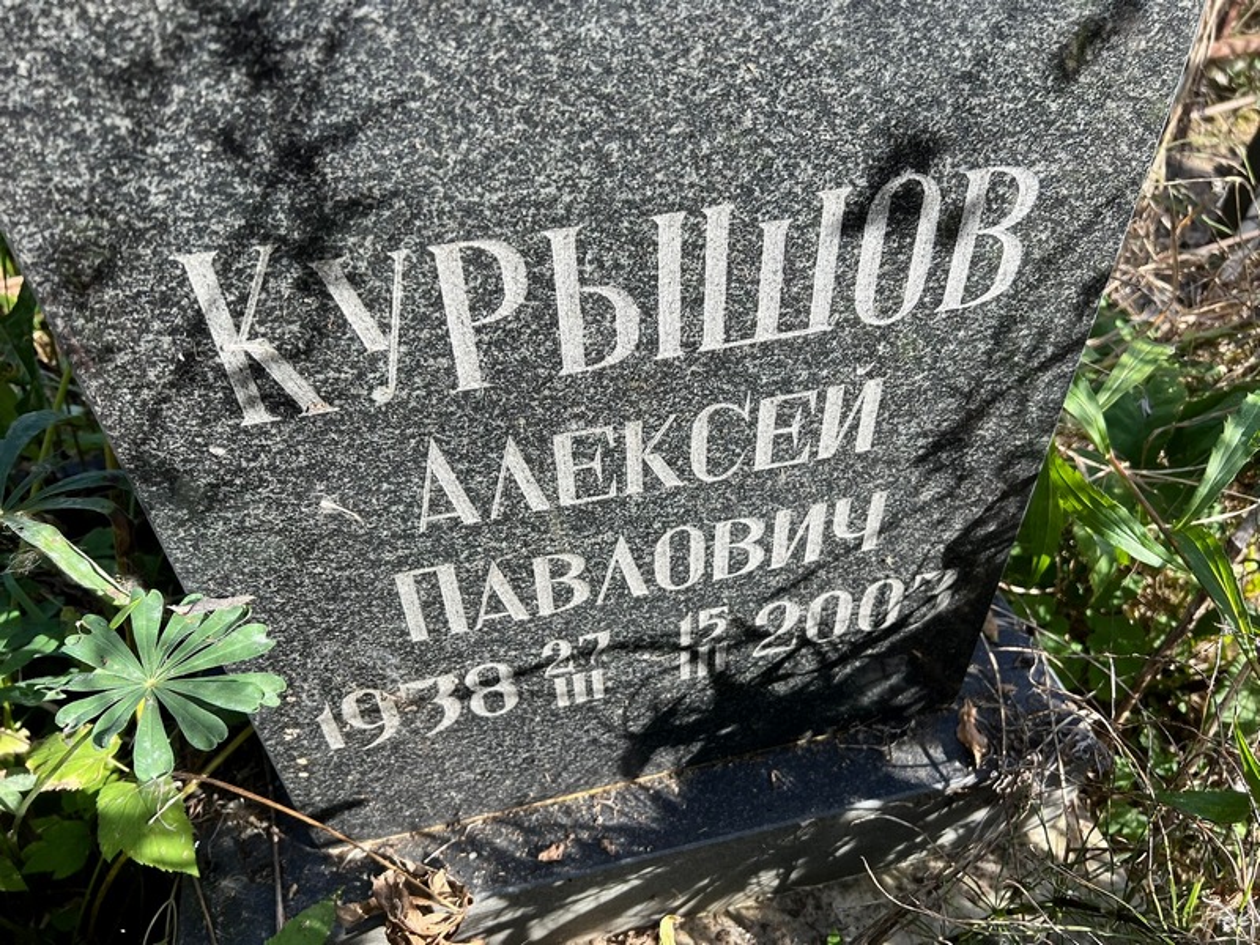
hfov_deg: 67.3
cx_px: 630
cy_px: 472
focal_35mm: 26
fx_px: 946
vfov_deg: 53.1
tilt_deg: -41.5
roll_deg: +2.7
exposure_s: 1/753
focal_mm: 5.7
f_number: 1.5
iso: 50
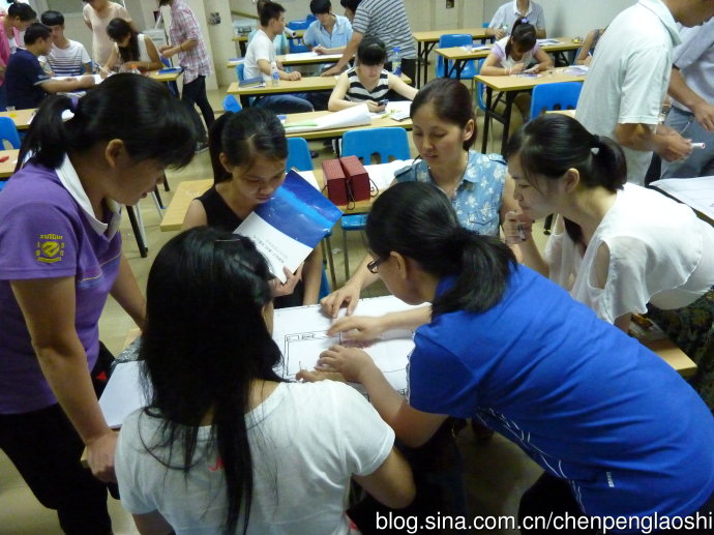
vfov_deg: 54.9
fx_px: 515
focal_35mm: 25
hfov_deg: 69.4
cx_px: 357
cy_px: 268
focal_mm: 4.1
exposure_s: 1/40
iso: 800
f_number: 3.3
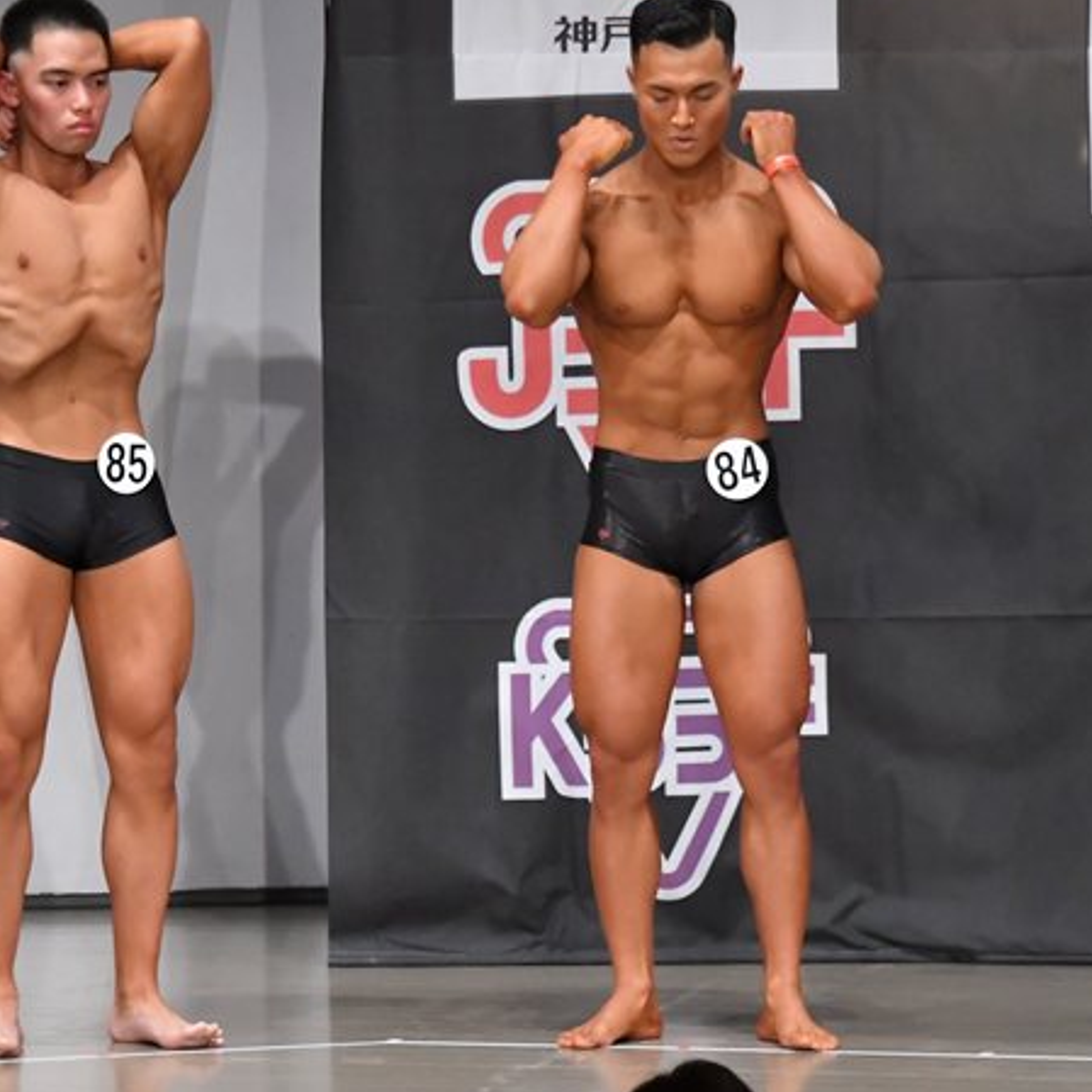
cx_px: 240
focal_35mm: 318
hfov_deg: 5.5
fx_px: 11350
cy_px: 525
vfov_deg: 5.5
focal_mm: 145
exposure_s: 1/400
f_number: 5.6
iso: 6400
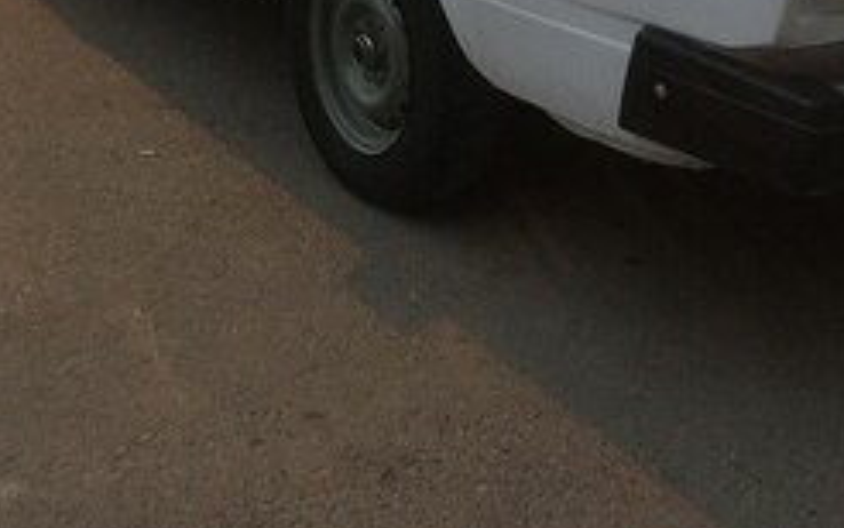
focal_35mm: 62
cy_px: -106
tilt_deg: -13.4
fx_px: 1427
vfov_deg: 19.7
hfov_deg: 32.9
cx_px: 384
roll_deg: -1.5
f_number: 2.2
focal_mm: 4.15
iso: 200
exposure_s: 1/20
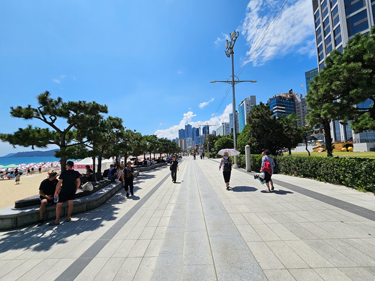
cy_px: 140
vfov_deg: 89.9
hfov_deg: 106.2
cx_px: 188
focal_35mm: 13
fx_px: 141
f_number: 2.2
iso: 50
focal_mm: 2.2
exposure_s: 1/4505
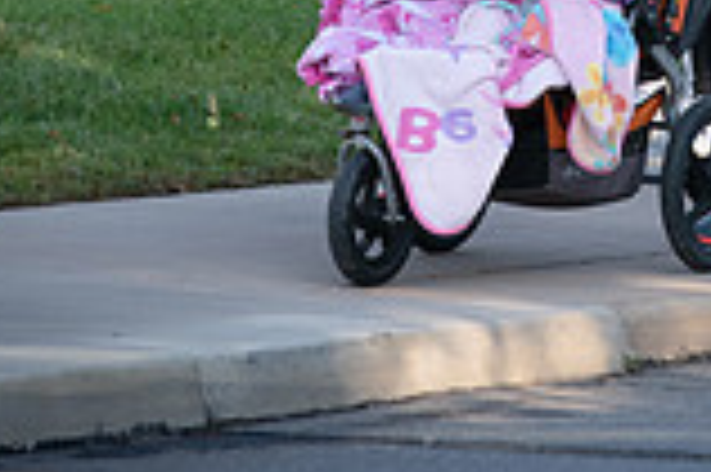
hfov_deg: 2.8
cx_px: 698
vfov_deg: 1.9
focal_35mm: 735
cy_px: -258
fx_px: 14501
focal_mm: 200
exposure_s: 1/640
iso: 200
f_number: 5
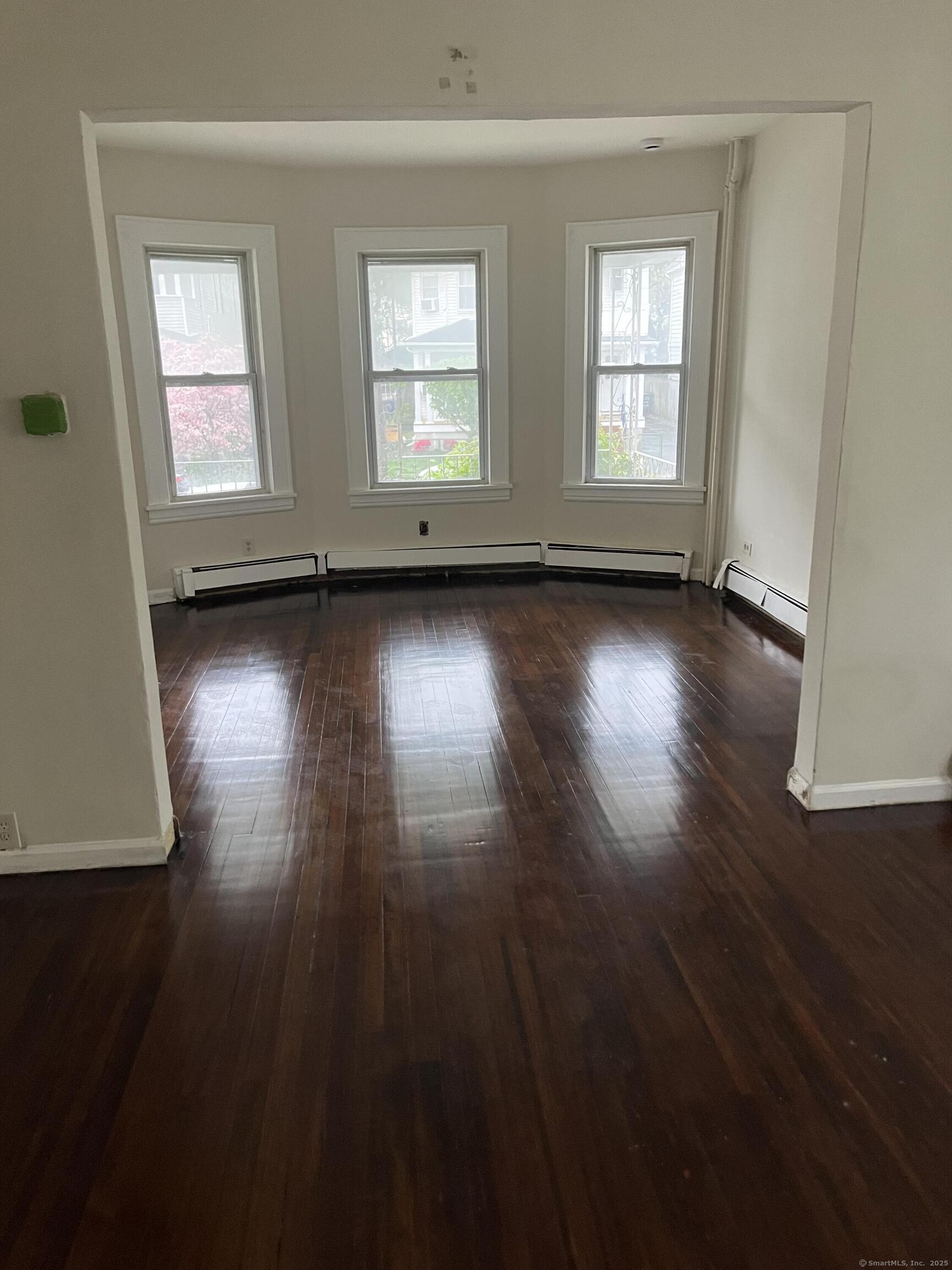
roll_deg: +2.4
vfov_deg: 67.3
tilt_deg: -12.7
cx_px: 476
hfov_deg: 53.1
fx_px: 953
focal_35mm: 26
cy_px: 635
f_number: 1.6
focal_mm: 5.1
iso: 400
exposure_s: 1/60
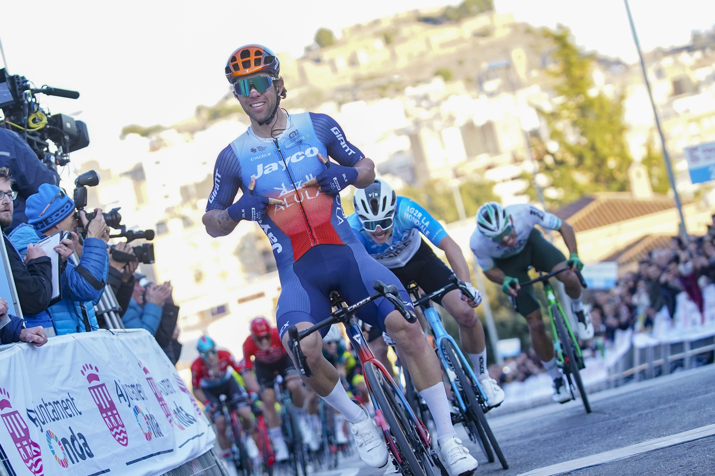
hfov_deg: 20.8
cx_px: 358
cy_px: 238
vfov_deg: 14.0
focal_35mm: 98
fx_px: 1946
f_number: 3.2
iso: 1000
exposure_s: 1/1000
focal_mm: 98
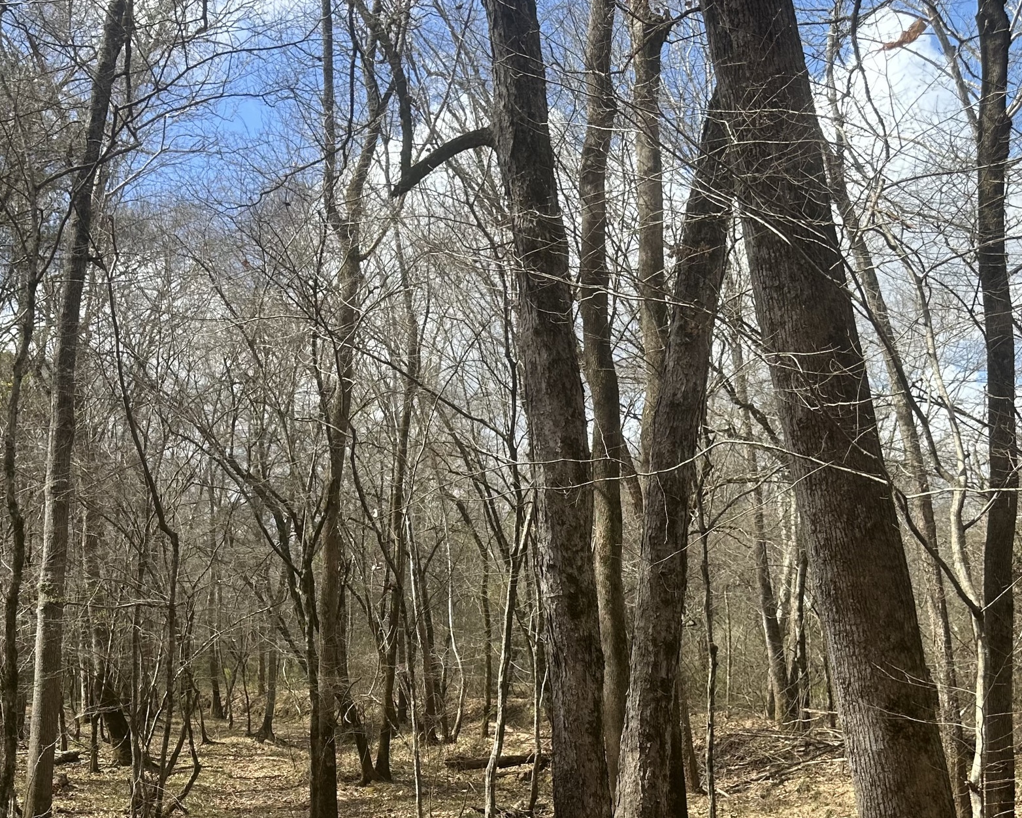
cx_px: 372
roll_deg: +0.0
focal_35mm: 46
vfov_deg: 31.9
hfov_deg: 40.0
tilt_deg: -0.5
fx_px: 1392
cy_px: 651
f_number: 1.78
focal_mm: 6.86
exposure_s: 1/1613
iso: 80
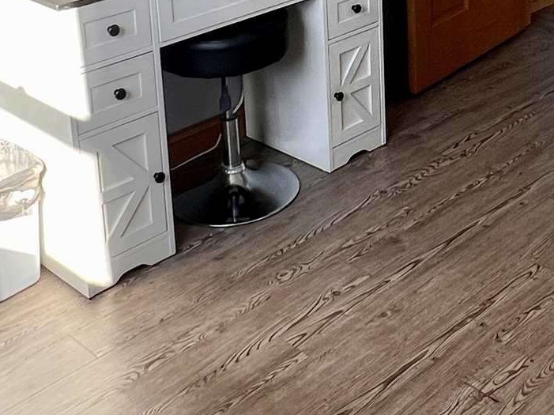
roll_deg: +1.0
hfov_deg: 32.8
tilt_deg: -15.1
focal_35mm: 57
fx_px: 912
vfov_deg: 23.5
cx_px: 452
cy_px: -79
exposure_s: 1/120
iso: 80
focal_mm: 1.57
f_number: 1.8
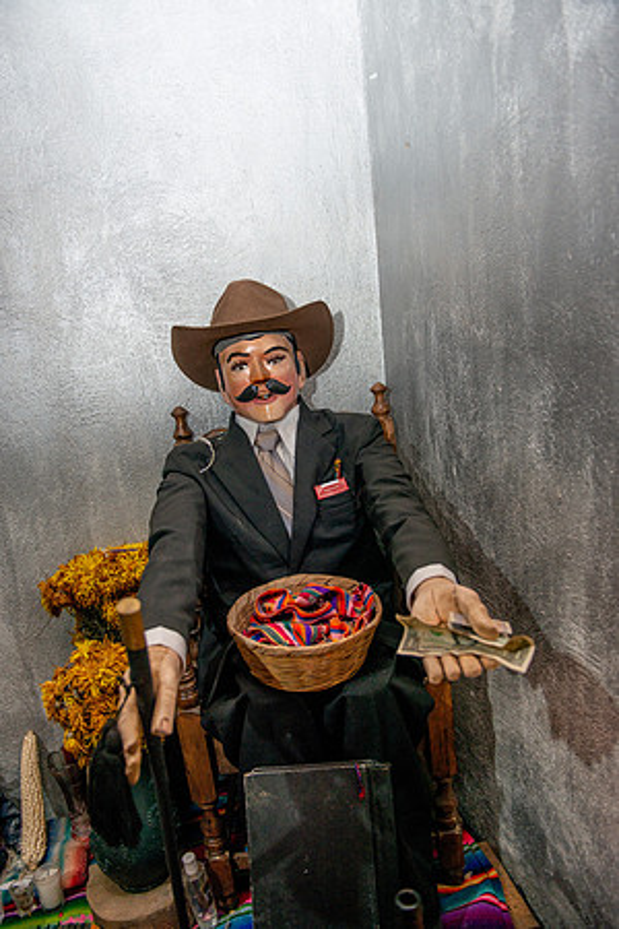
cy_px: 464
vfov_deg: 69.4
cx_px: 310
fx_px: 671
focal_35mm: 26
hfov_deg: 49.6
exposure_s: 1/80
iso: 500
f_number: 2.8
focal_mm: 26
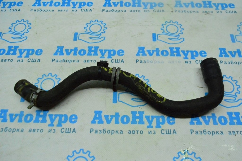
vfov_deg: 41.6
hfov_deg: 59.5
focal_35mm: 32
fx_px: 212
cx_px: 121
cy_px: 80
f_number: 6.3
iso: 6400
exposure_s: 1/800
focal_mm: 21
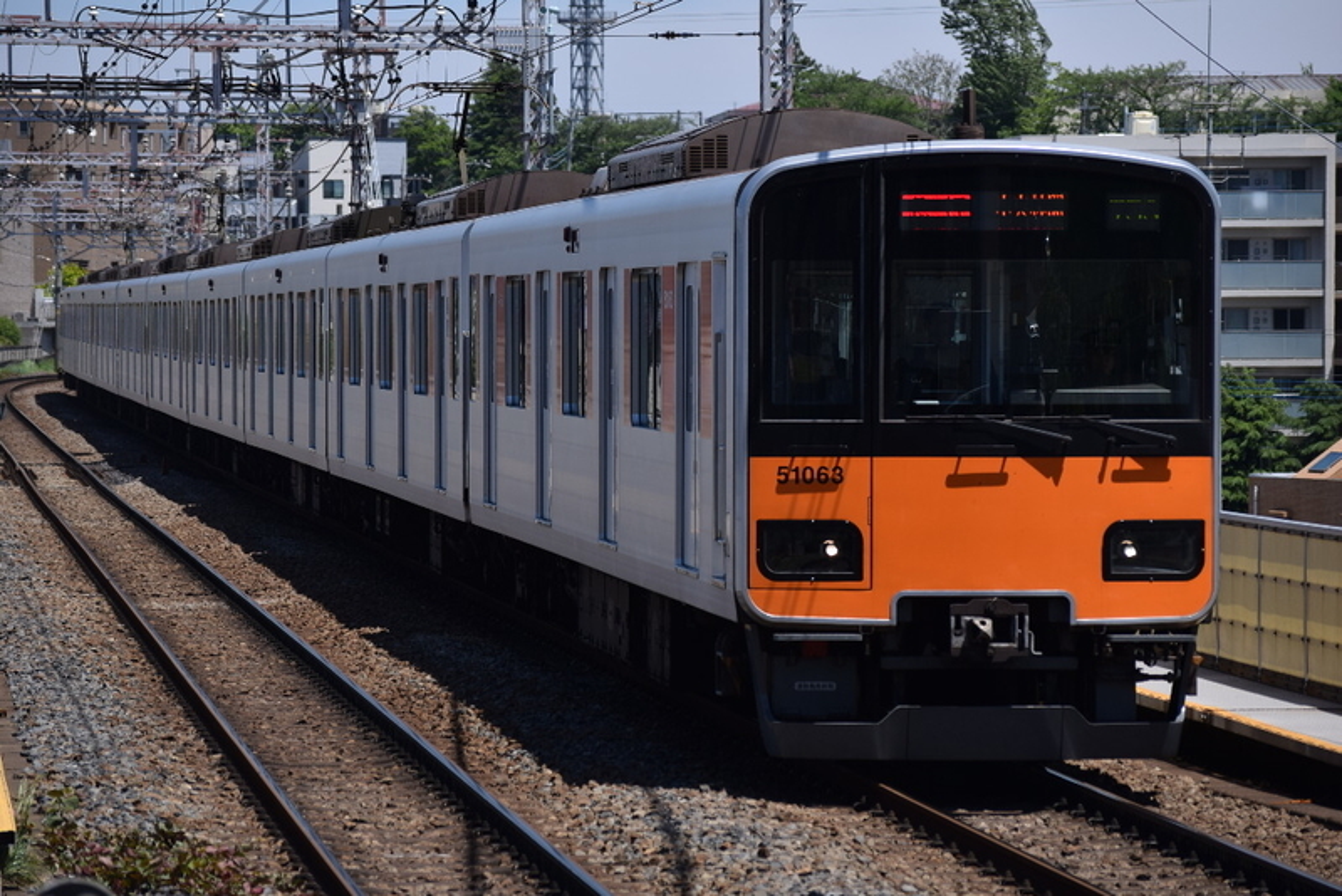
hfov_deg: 11.4
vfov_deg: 7.6
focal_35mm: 180
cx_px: 671
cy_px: 448
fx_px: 6712
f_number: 5.6
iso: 100
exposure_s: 1/1000
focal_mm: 120
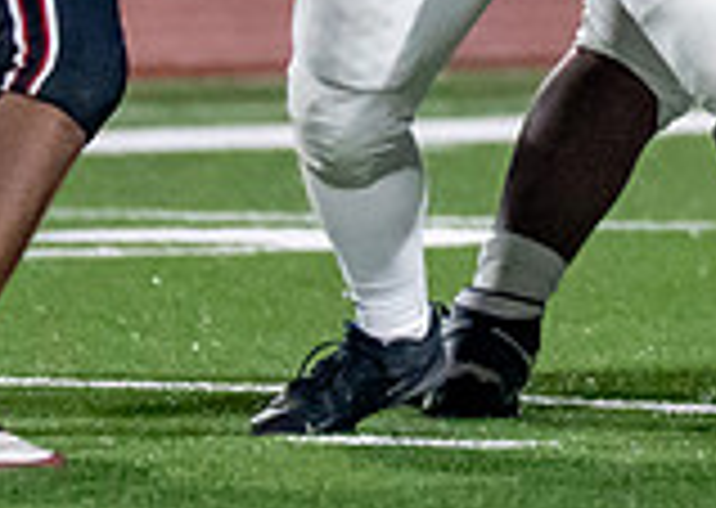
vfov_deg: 0.9
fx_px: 31973
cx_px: 1043
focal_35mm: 1575
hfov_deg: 1.3
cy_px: -478
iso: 3200
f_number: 2.8
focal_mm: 200
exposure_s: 1/1250
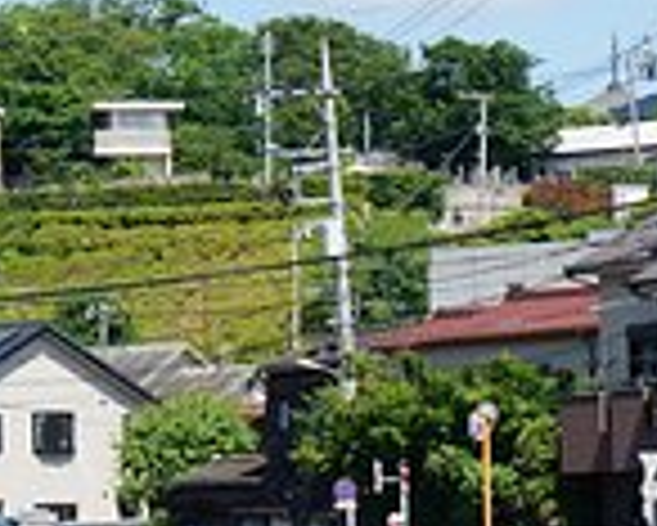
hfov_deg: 7.9
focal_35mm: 246
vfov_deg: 6.3
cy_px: 508
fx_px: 4787
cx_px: 284
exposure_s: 1/100
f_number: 11
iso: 100
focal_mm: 50
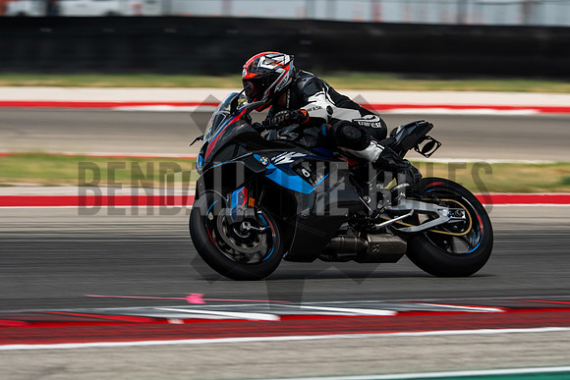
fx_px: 6651
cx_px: 285
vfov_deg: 3.3
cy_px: 190
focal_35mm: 420
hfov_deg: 4.9
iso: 160
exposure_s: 1/250
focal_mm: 280
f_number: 6.4
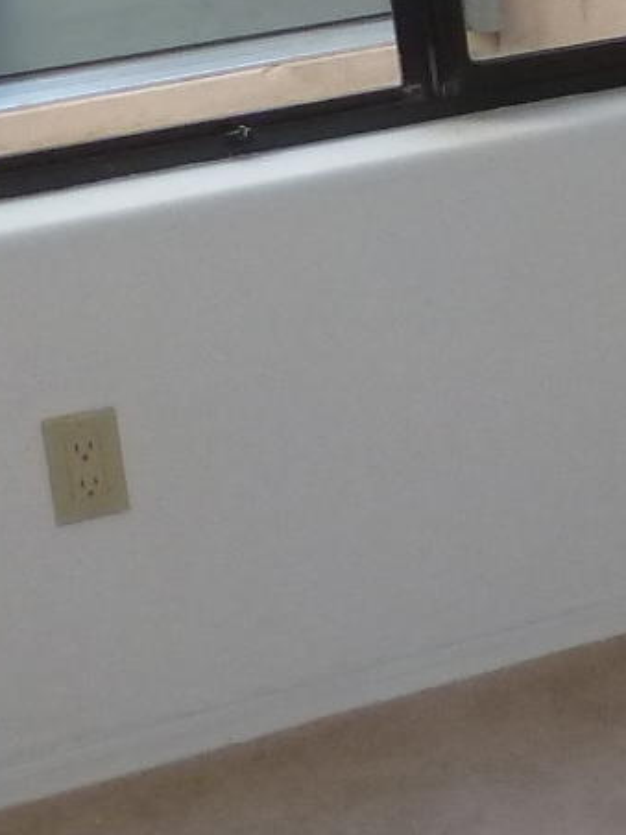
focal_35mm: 136
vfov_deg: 14.3
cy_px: -7
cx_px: 1928
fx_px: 3279
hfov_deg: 8.8
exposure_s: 1/60
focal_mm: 4.3
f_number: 3.3
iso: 160
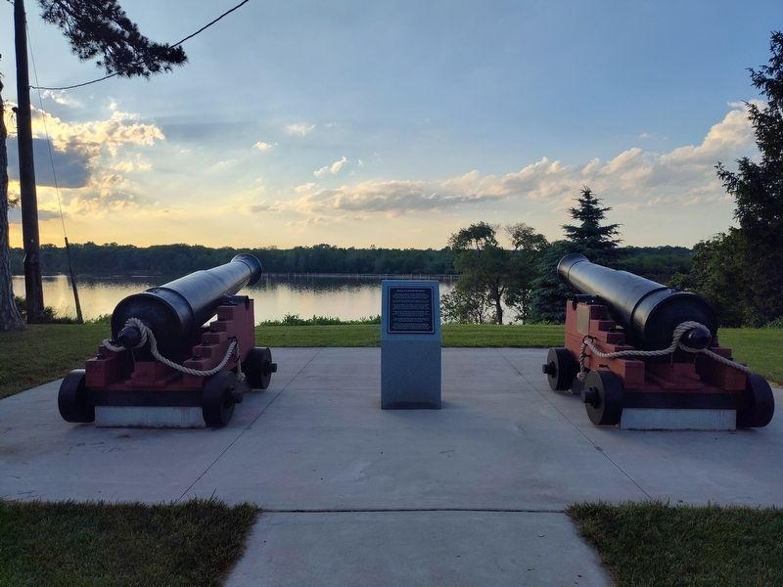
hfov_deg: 73.9
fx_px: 520
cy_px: 294
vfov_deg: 58.9
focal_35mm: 23
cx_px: 392
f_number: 1.8
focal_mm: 5.56
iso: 100
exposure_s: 1/1800
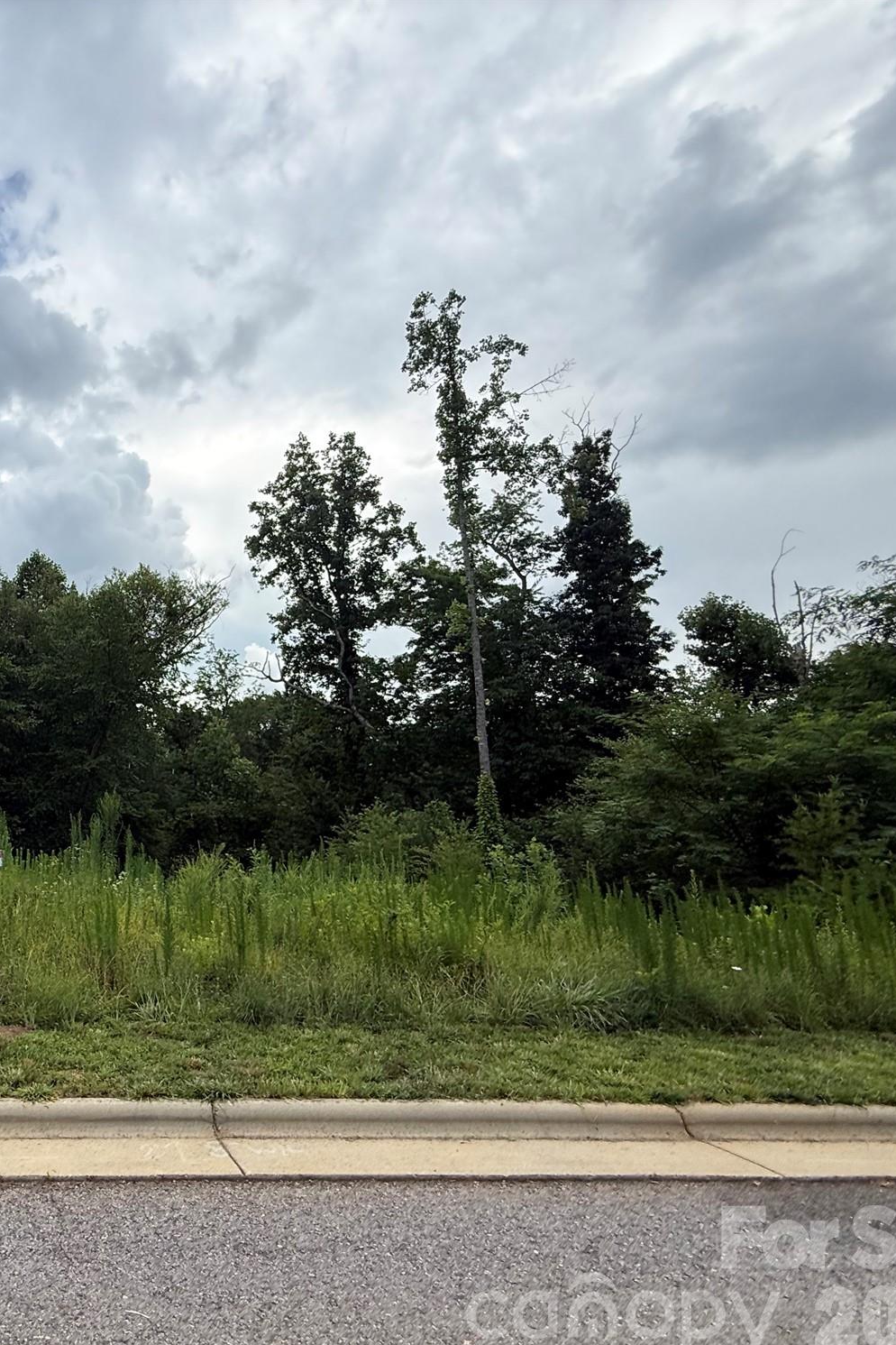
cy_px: 690
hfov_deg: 53.9
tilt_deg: +9.1
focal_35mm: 20
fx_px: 747
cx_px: 86
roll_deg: +2.2
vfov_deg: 84.0
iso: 64
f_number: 2.2
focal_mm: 2.22
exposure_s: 1/1087
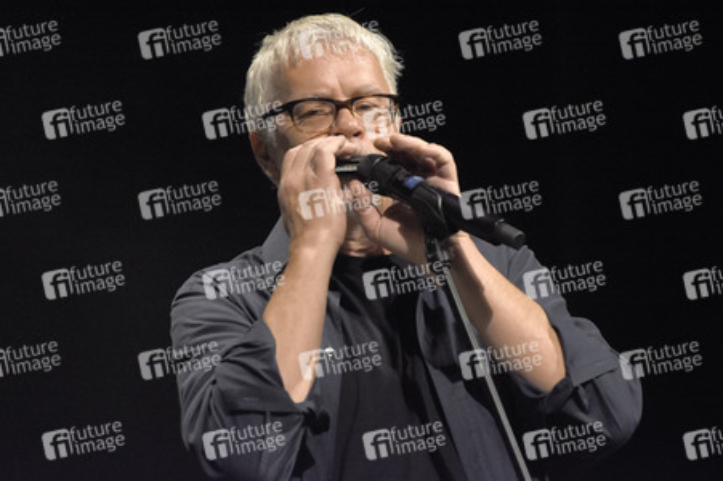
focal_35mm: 300
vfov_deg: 4.6
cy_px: 240
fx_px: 6020
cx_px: 362
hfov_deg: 6.9
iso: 1600
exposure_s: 1/320
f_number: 3.2
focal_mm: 200
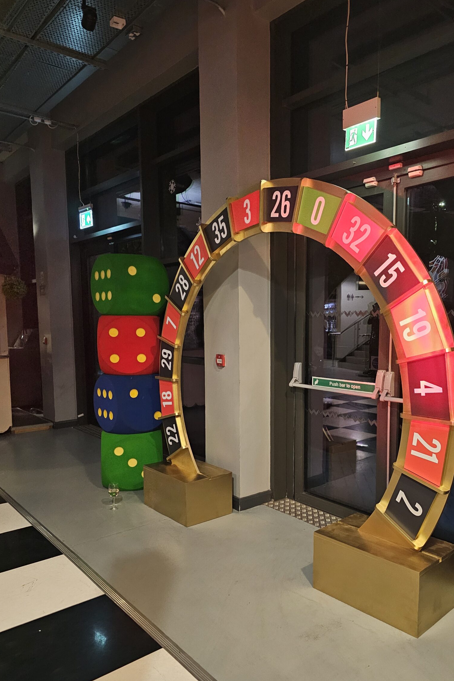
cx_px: 276
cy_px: 381
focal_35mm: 27
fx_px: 511
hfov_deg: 47.6
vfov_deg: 67.2
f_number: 1.7
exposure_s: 1/25
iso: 1000
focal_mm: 6.3
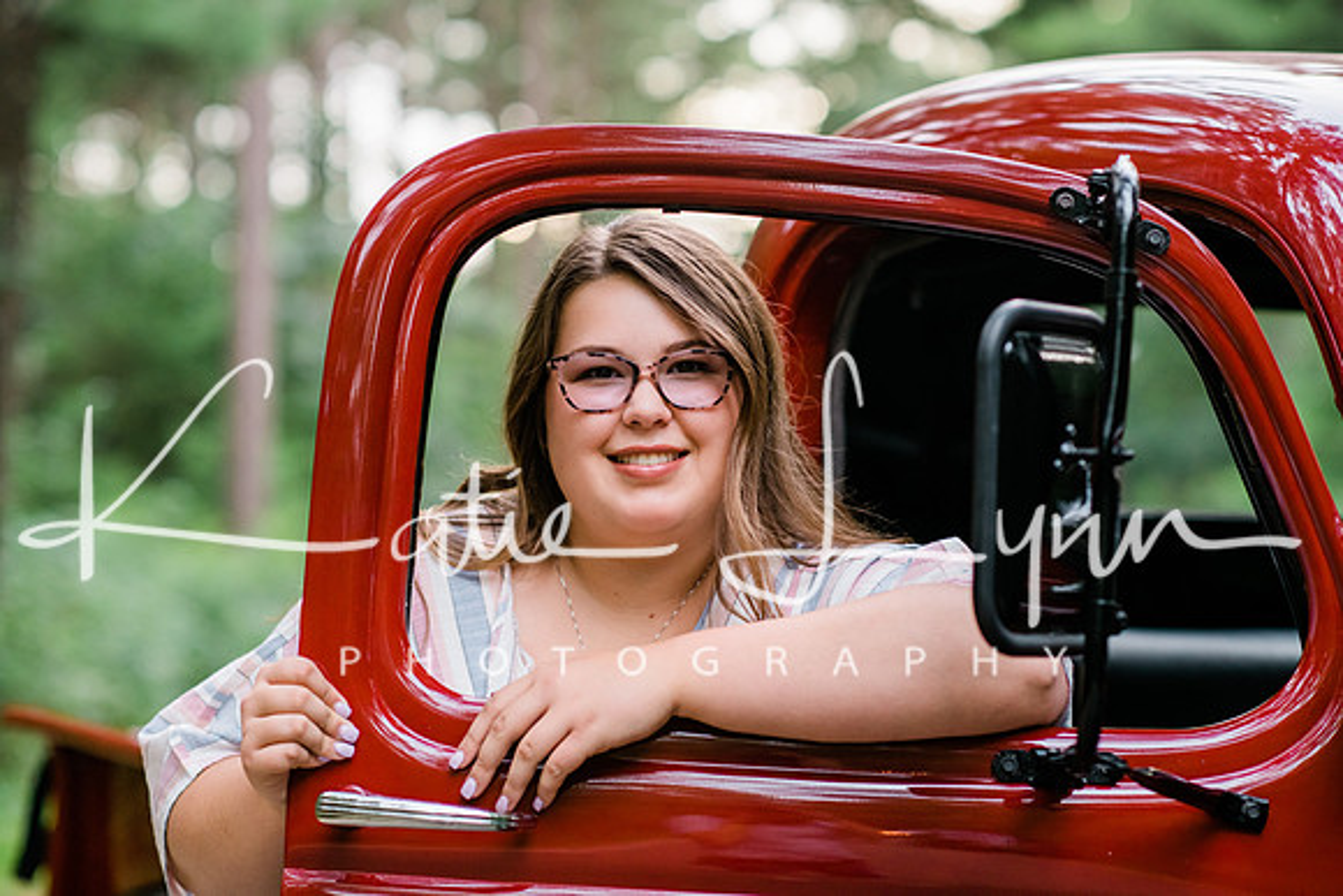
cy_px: 448
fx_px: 3172
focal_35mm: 85
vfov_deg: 16.1
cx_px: 672
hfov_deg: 23.9
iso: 640
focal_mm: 85
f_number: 2.8
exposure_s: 1/320
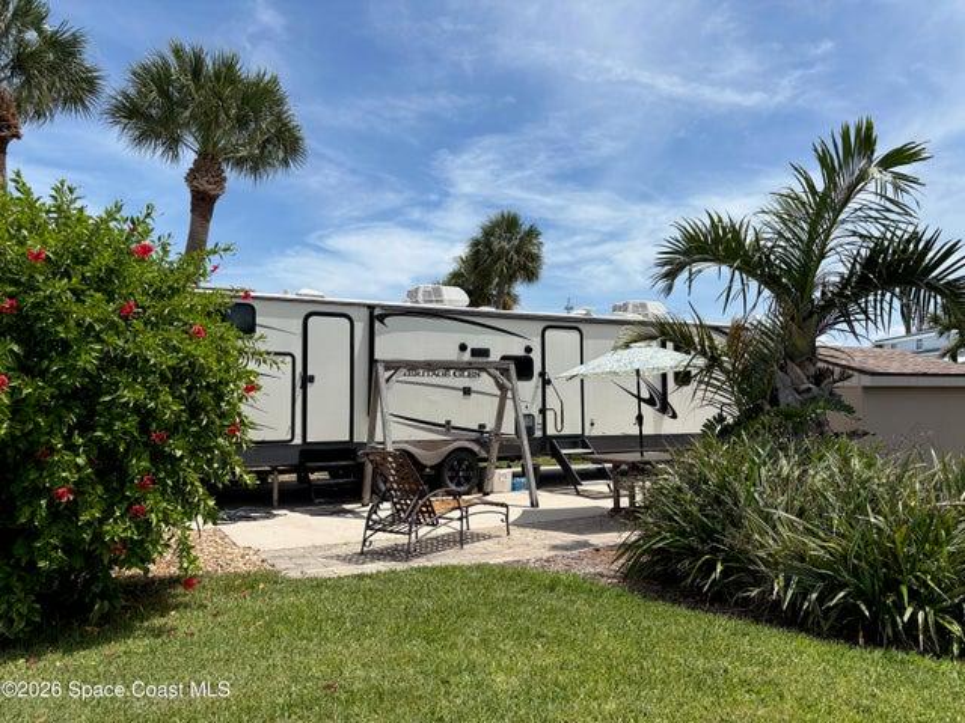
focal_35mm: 26
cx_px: 482
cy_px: 362
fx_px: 725
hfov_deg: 67.3
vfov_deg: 53.1
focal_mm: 5.96
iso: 50
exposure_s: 1/4950
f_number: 1.6
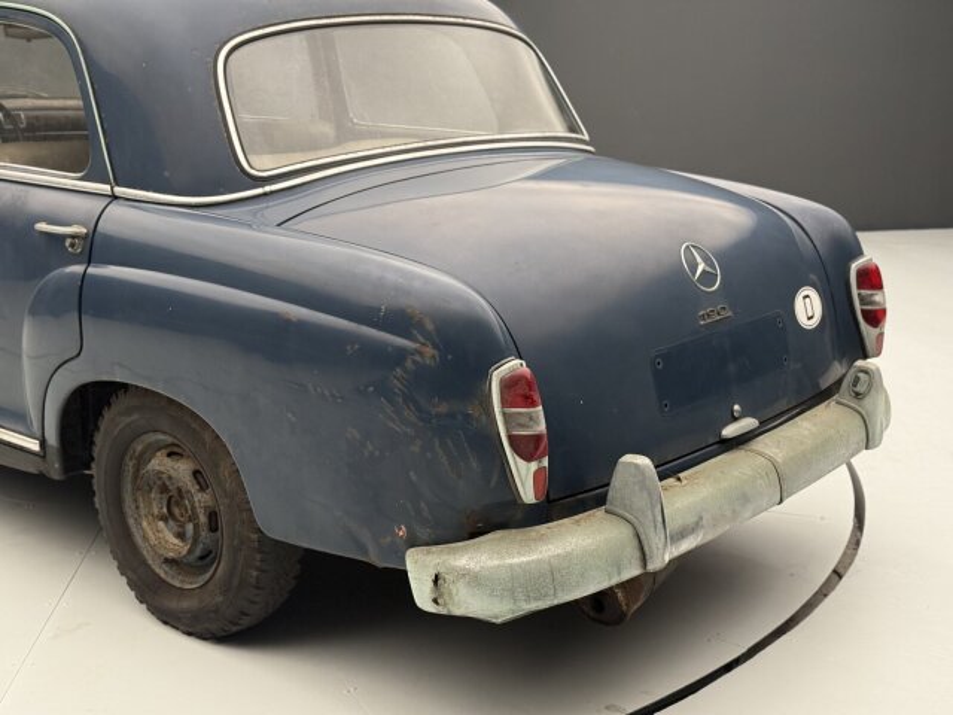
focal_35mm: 48
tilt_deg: -14.7
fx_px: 1321
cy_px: 358
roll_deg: +0.5
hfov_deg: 39.7
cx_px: 476
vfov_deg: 30.3
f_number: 1.78
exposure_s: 1/99
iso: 250
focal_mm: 6.76
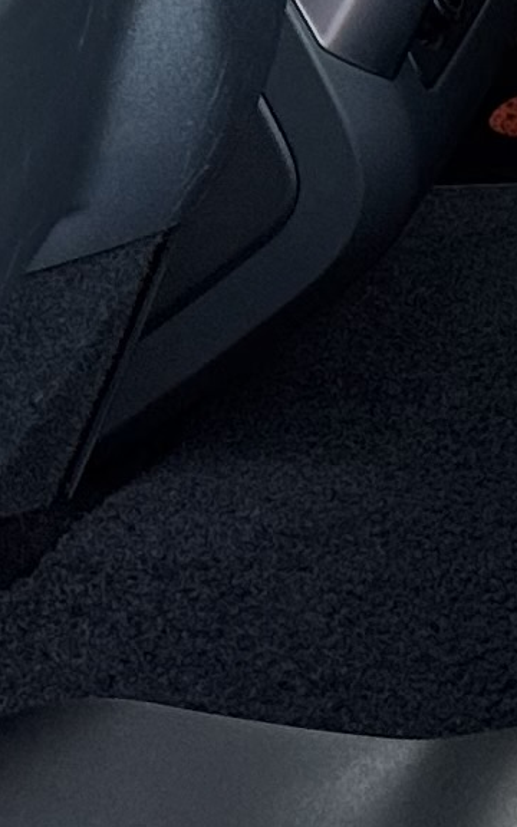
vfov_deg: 10.6
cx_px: 1606
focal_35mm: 178
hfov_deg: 6.6
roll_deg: +3.6
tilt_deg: -8.1
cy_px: -948
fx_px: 4013
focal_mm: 6.76
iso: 160
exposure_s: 1/121
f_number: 1.78
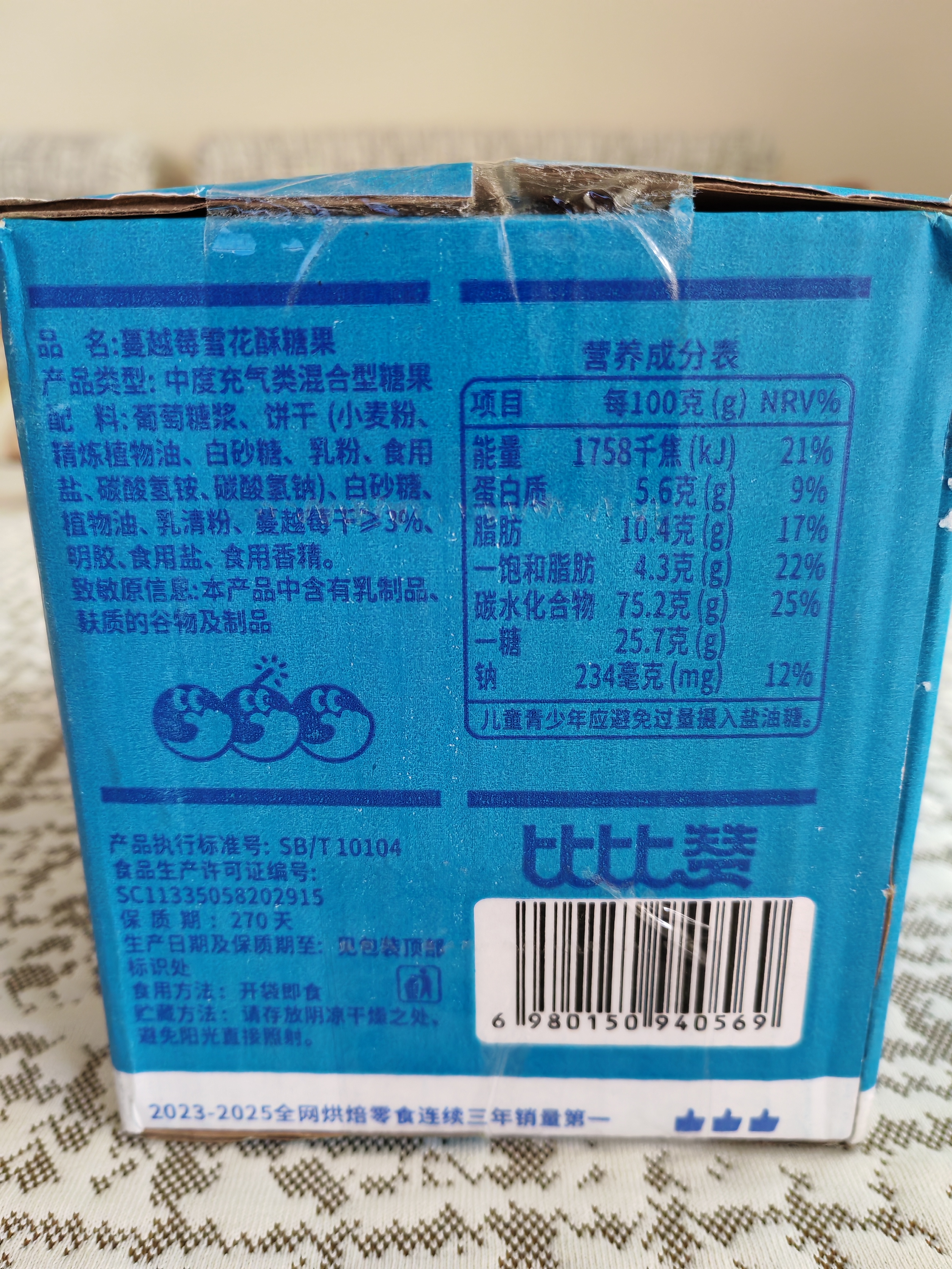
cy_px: 634
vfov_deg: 65.3
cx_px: 476
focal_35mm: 27
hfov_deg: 51.4
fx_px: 990
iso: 640
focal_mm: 5.52
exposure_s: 1/50
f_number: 1.95
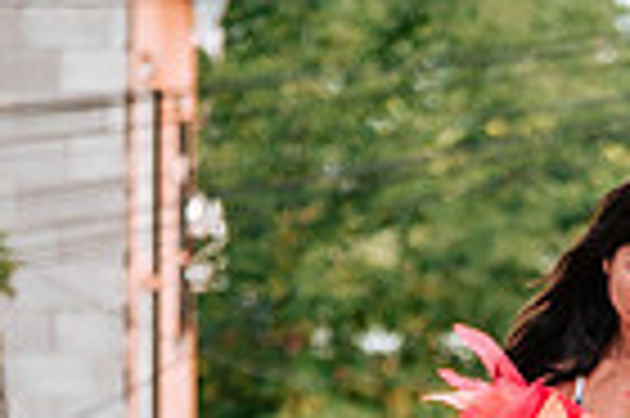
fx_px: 13914
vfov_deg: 1.7
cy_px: 861
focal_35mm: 796
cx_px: 756
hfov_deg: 2.6
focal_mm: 124.3
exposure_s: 1/640
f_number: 2.8
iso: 500
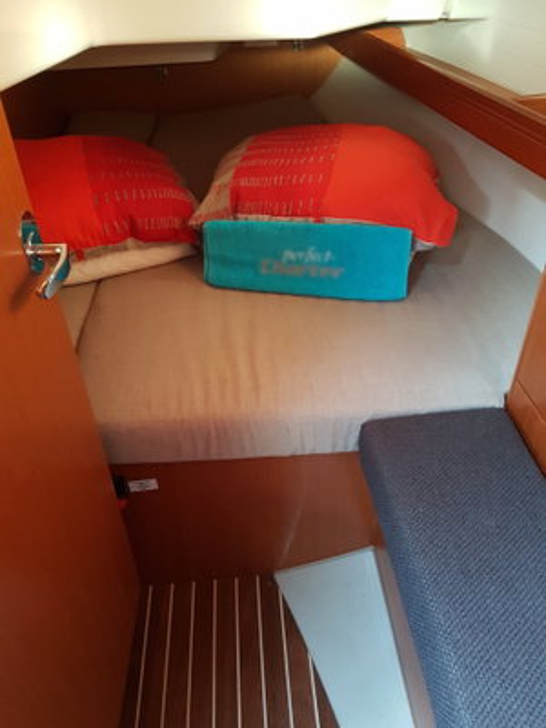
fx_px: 547
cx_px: 273
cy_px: 364
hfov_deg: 53.1
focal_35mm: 26
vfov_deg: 67.3
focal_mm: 4.2
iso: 200
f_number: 1.7
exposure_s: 1/13
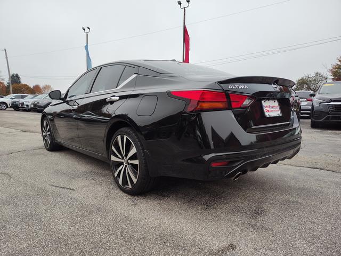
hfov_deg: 73.9
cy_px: 128
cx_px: 170
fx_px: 227
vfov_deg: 58.9
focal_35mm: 23
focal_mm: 5.56
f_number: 1.88
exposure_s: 1/153
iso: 100
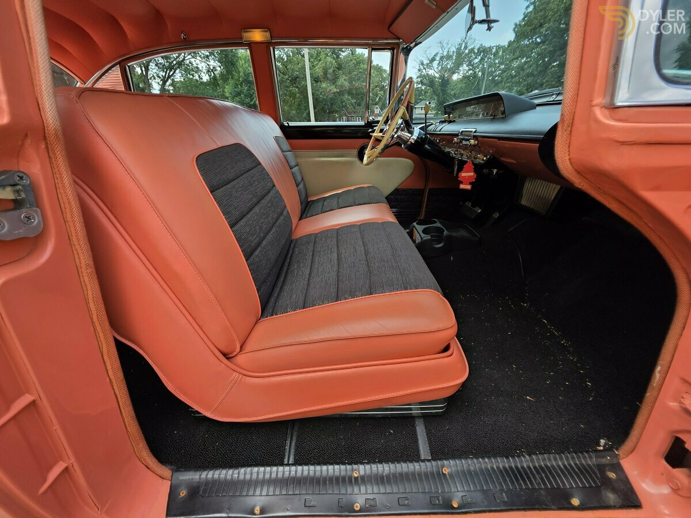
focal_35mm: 13
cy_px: 259
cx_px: 346
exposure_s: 1/719
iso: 64
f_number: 1.9
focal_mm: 2.2
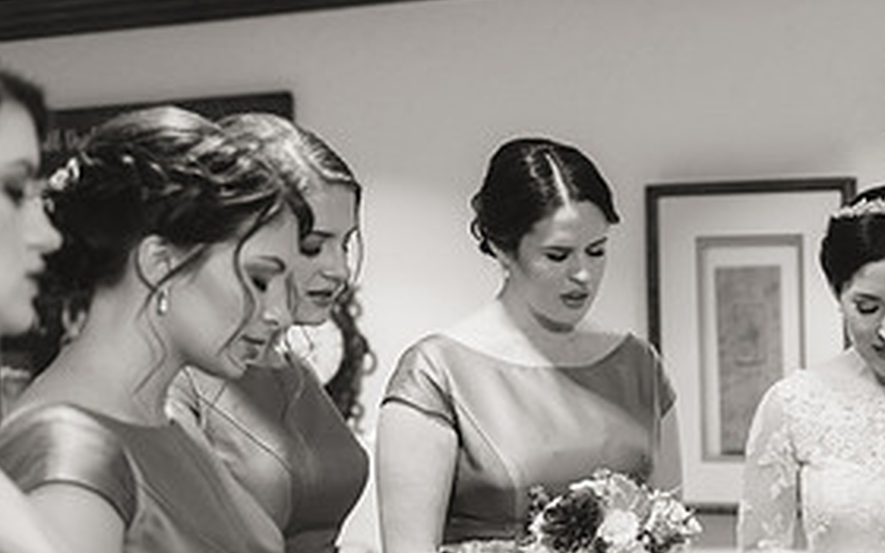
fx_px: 1785
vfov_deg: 17.4
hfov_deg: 26.4
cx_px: 888
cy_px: 485
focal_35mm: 74
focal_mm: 35
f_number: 2
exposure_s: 1/125
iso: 1250
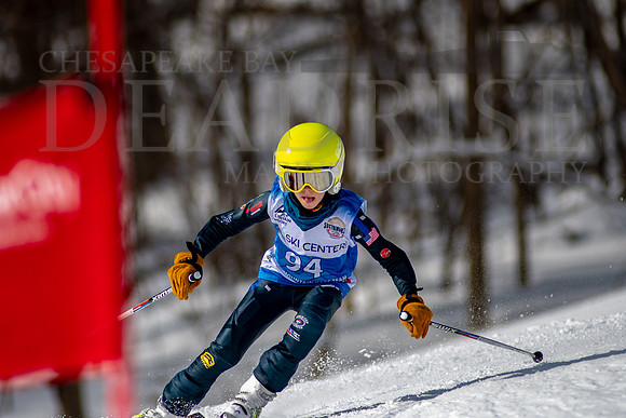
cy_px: 187
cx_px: 311
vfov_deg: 2.8
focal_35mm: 497
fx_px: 8653
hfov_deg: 4.1
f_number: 2.8
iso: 100
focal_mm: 300
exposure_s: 1/6400
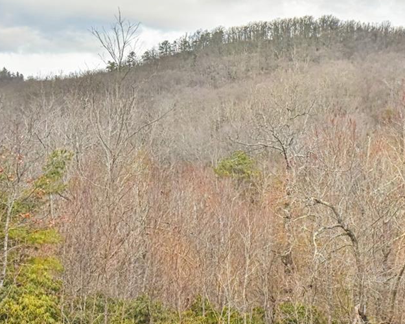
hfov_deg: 23.6
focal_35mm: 80
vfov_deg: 19.2
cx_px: 314
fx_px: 959
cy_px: 154
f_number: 16
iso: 4000
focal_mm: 52
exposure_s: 1/250
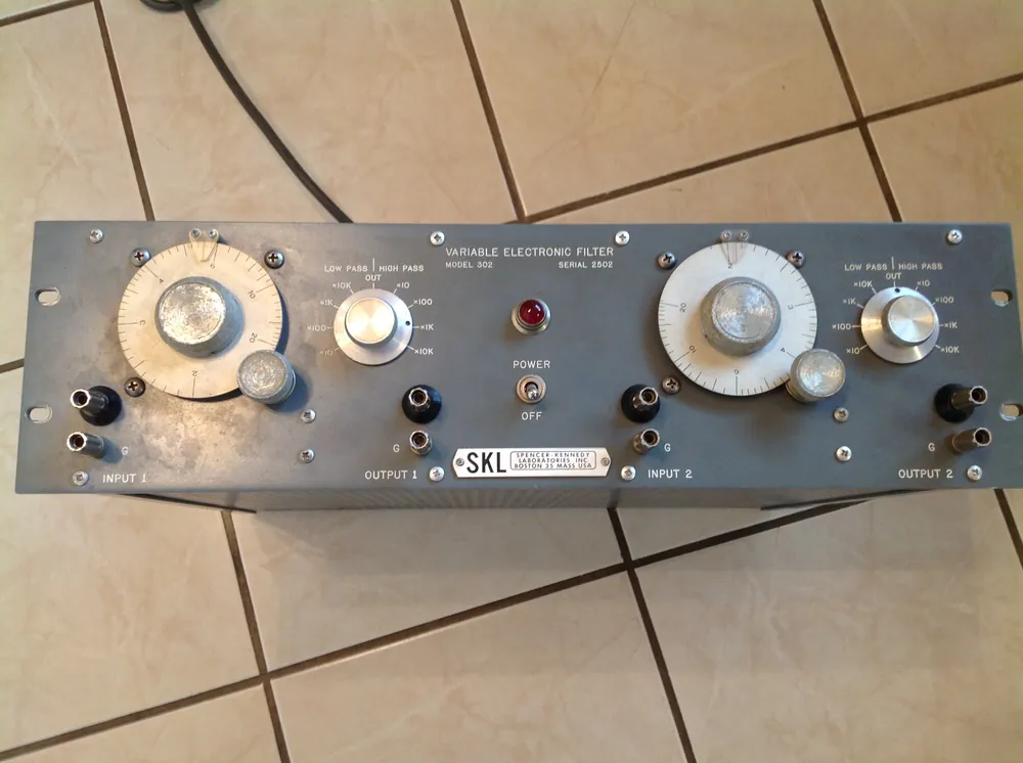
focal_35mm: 35
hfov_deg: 52.7
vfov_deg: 40.6
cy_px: 382
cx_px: 512
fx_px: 1032
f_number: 2.4
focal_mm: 4.28
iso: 100
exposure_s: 1/15
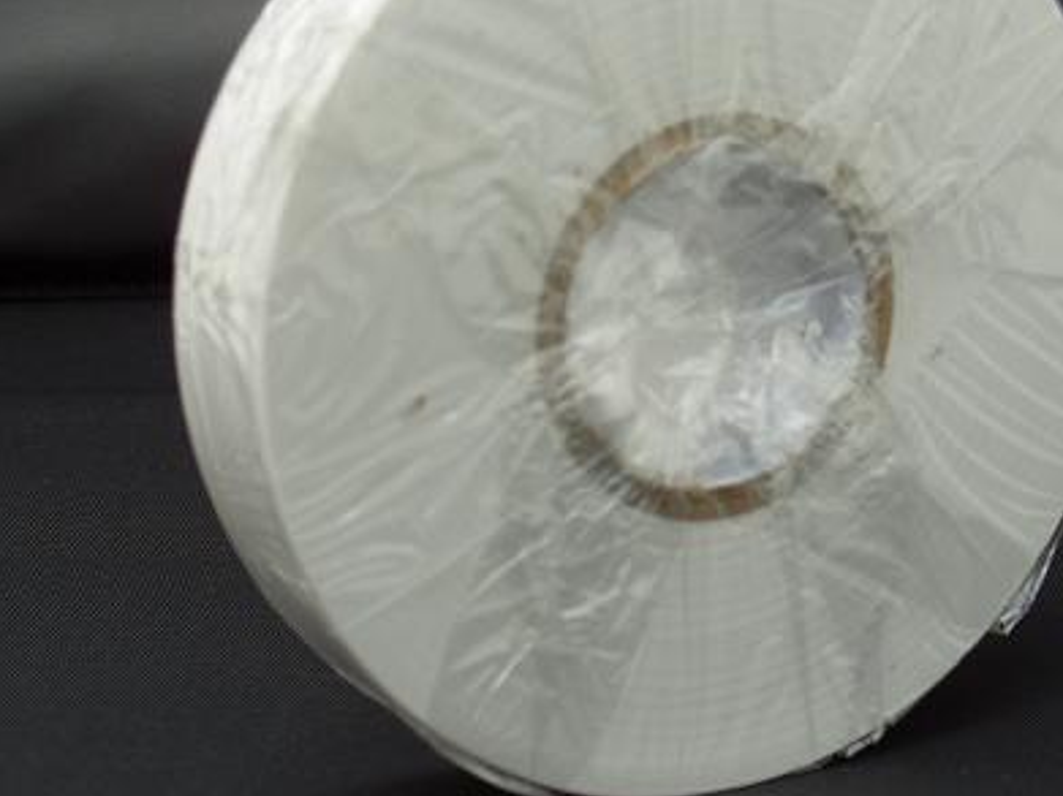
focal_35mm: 116
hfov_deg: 16.9
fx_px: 3561
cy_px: 348
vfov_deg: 12.8
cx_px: 685
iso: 80
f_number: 3.9
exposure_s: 1/180
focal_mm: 15.5
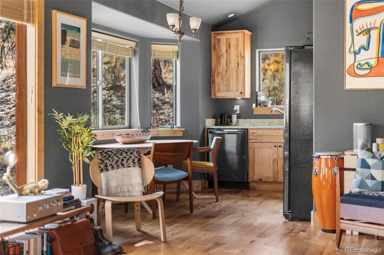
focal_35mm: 50
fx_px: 533
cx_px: 192
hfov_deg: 39.6
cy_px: 128
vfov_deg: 27.0
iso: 400
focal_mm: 50
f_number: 1.8
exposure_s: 1/100
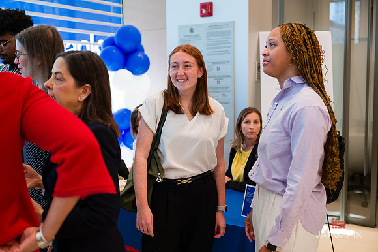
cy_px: 126
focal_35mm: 41
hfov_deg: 47.2
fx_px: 433
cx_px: 189
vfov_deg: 32.4
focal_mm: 41
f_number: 3.2
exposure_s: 1/200
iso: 400
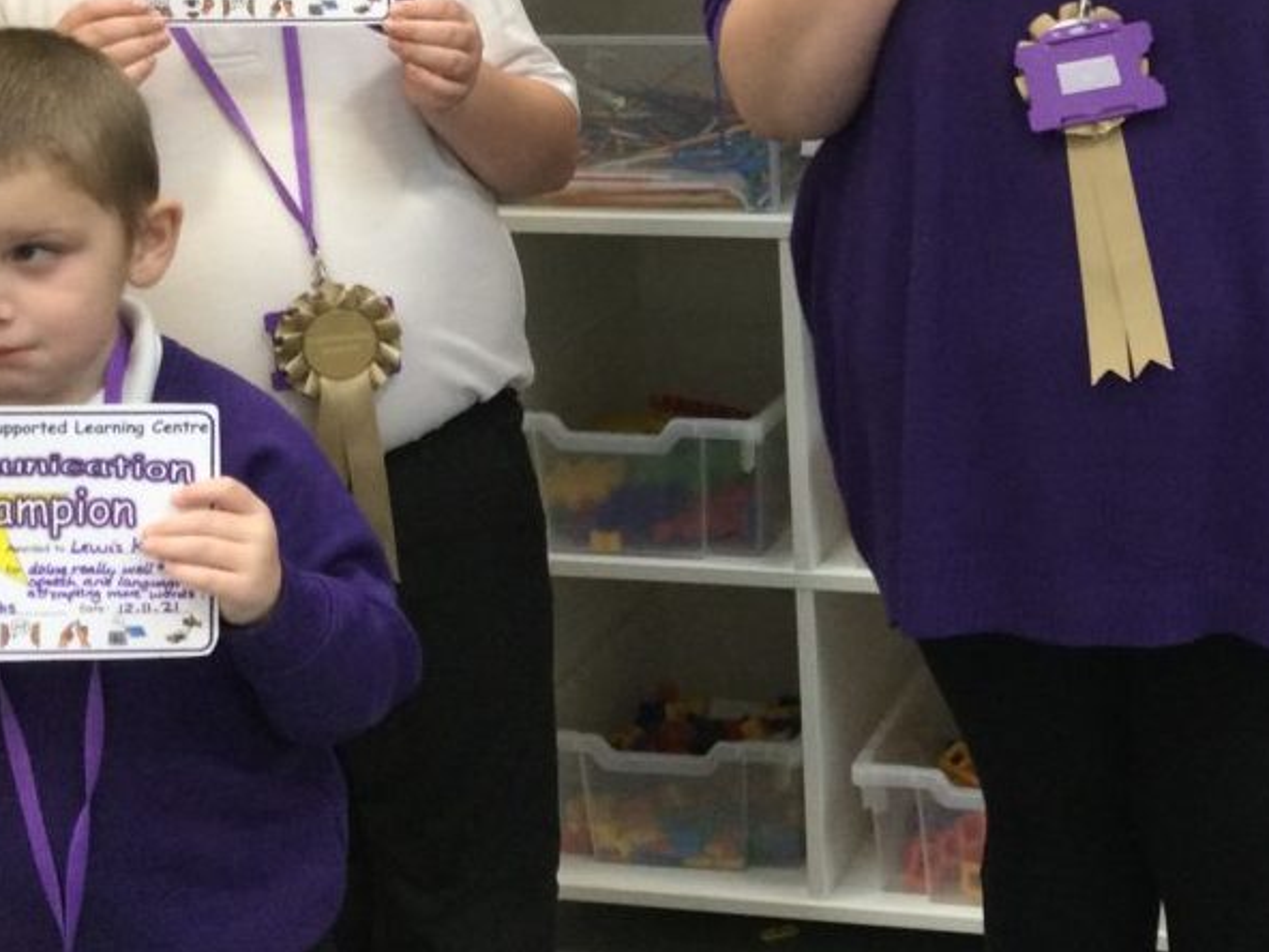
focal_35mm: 66
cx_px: 1035
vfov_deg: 22.1
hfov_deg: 28.7
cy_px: 286
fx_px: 2420
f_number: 2.4
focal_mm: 3.3
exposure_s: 1/33
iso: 100
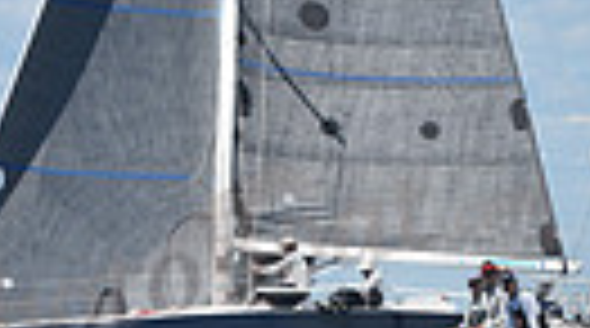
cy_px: -31
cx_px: 786
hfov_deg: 3.1
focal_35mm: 698
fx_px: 10895
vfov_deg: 1.7
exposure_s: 1/800
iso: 250
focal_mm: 150
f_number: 10
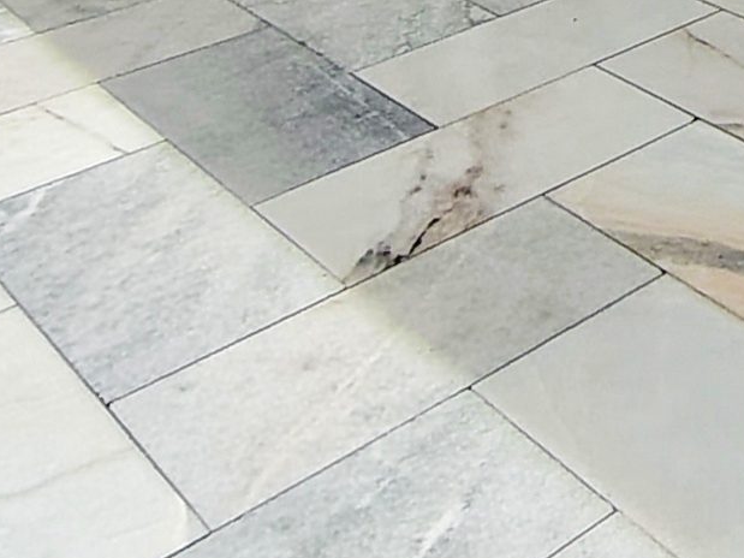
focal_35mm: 67
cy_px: -545
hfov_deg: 24.8
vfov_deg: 16.7
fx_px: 1440
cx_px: 989
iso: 100
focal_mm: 1.42
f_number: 2.2
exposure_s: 1/1139
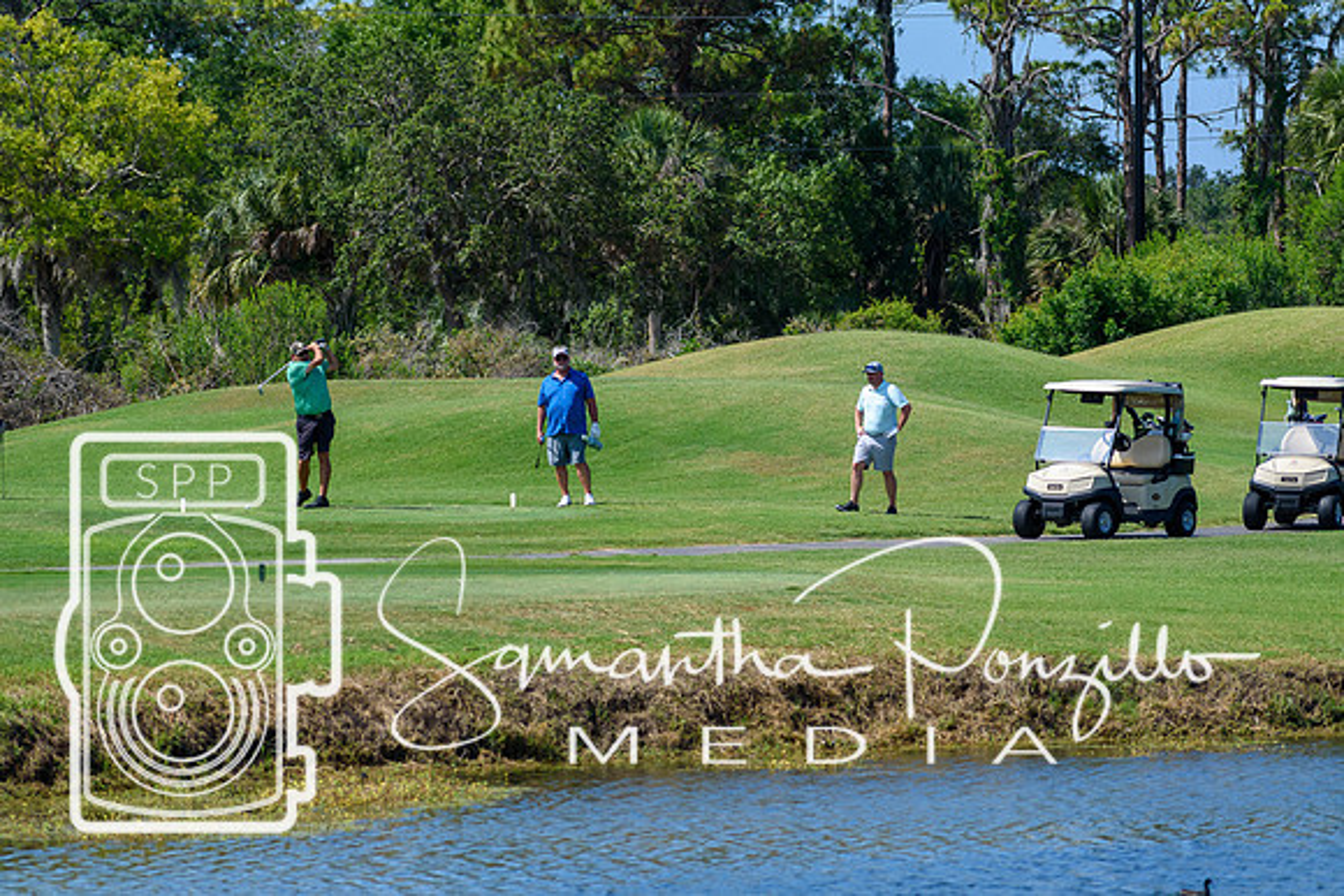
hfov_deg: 9.5
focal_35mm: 218
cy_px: 448
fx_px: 8122
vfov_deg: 6.3
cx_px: 672
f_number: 5.6
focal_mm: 145
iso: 280
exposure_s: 1/2000
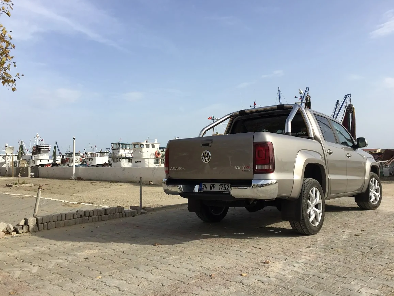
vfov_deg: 46.8
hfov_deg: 60.0
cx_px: 199
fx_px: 341
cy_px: 145
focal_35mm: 30
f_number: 2.2
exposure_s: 1/1883
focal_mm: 4.15
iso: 32
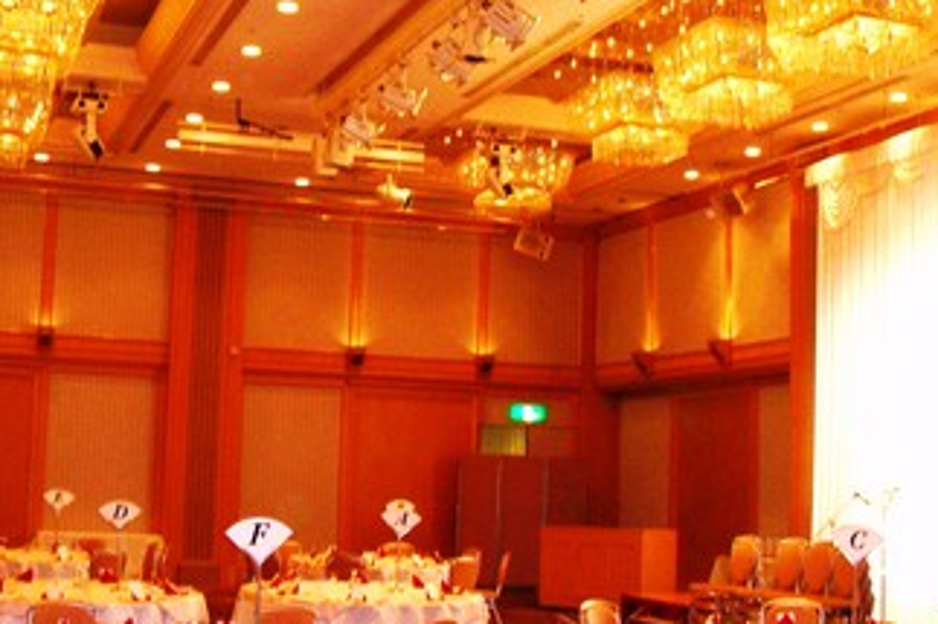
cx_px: 470
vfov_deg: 23.4
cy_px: 306
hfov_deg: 34.5
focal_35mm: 58
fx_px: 1510
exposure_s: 1/60
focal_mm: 6.3
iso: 400
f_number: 3.1
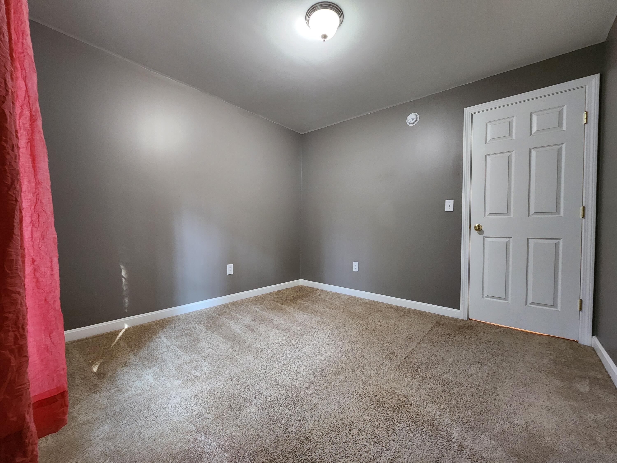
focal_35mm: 13
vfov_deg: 89.9
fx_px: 232
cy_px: 232
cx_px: 308
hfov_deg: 106.2
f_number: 2.2
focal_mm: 2.2
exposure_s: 1/30
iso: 400
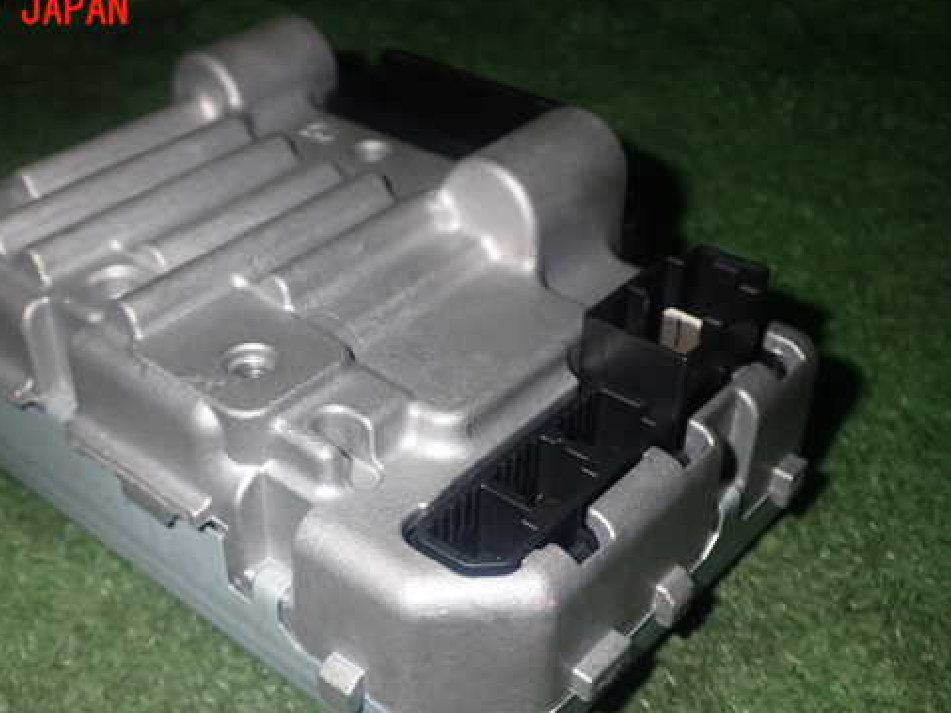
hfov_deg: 41.8
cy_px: 432
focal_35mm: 45
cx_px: 363
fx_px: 1236
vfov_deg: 32.1
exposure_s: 1/40
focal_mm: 6.37
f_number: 7.1
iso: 250
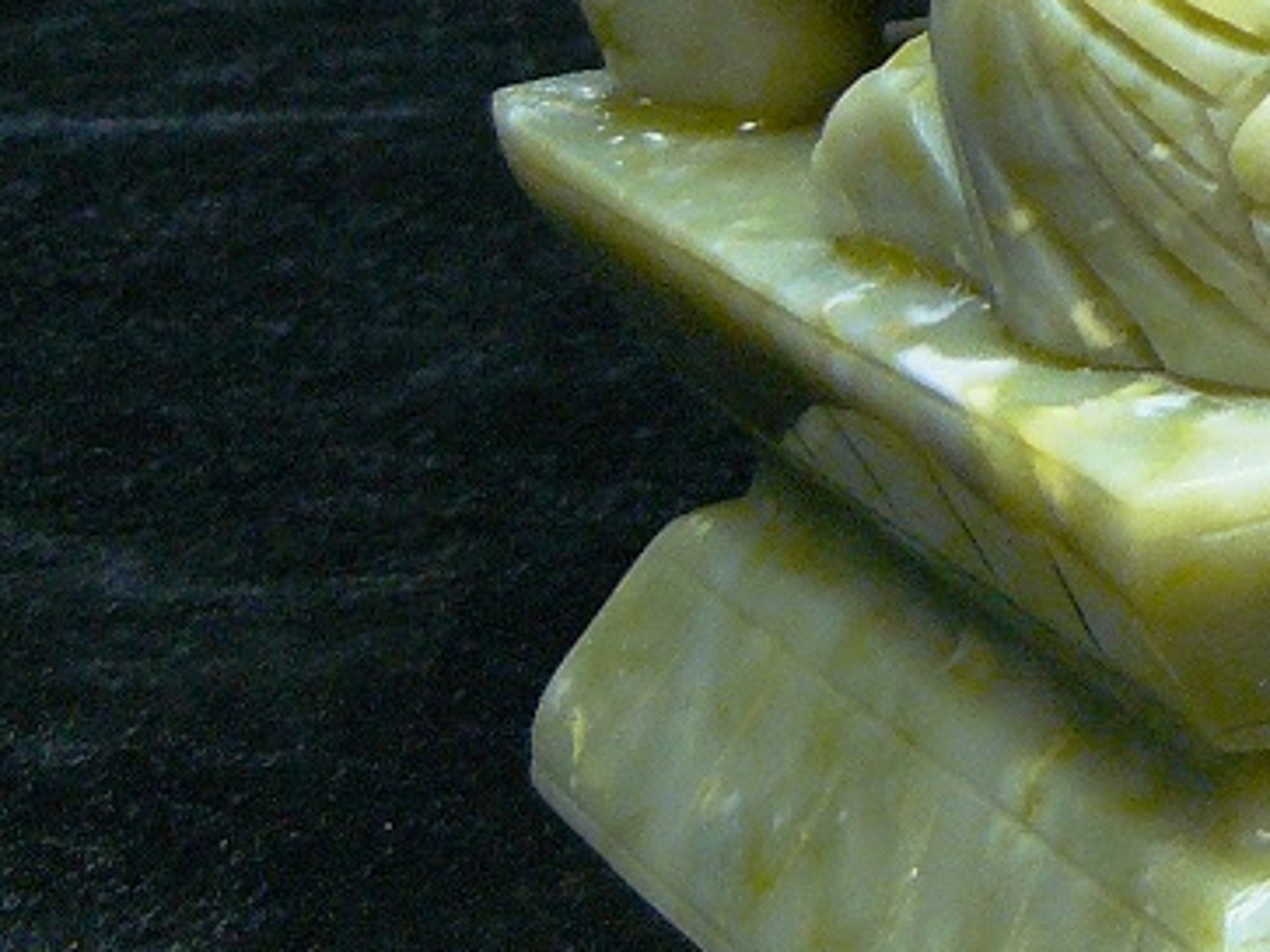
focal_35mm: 127
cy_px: -308
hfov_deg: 14.2
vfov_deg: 11.3
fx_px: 4658
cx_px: 2099
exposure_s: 1/13
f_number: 2.8
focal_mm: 6
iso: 200
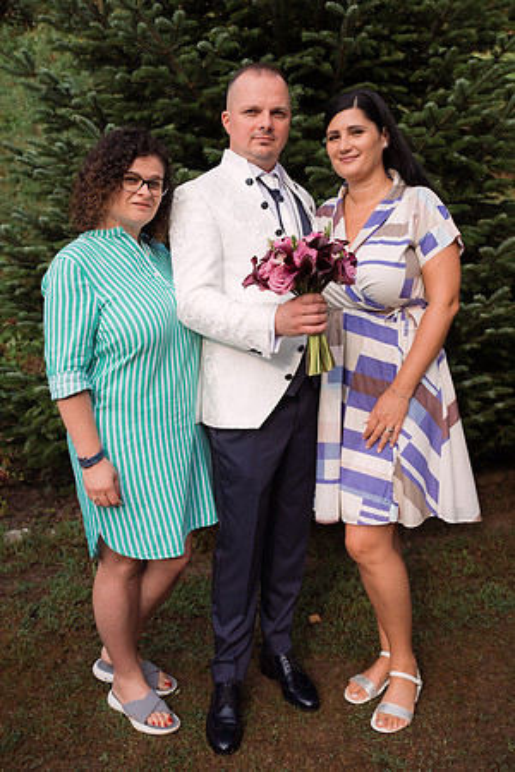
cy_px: 386
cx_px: 258
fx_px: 815
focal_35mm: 38
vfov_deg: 50.7
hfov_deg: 35.1
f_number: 4
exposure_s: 1/500
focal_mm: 38
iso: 320
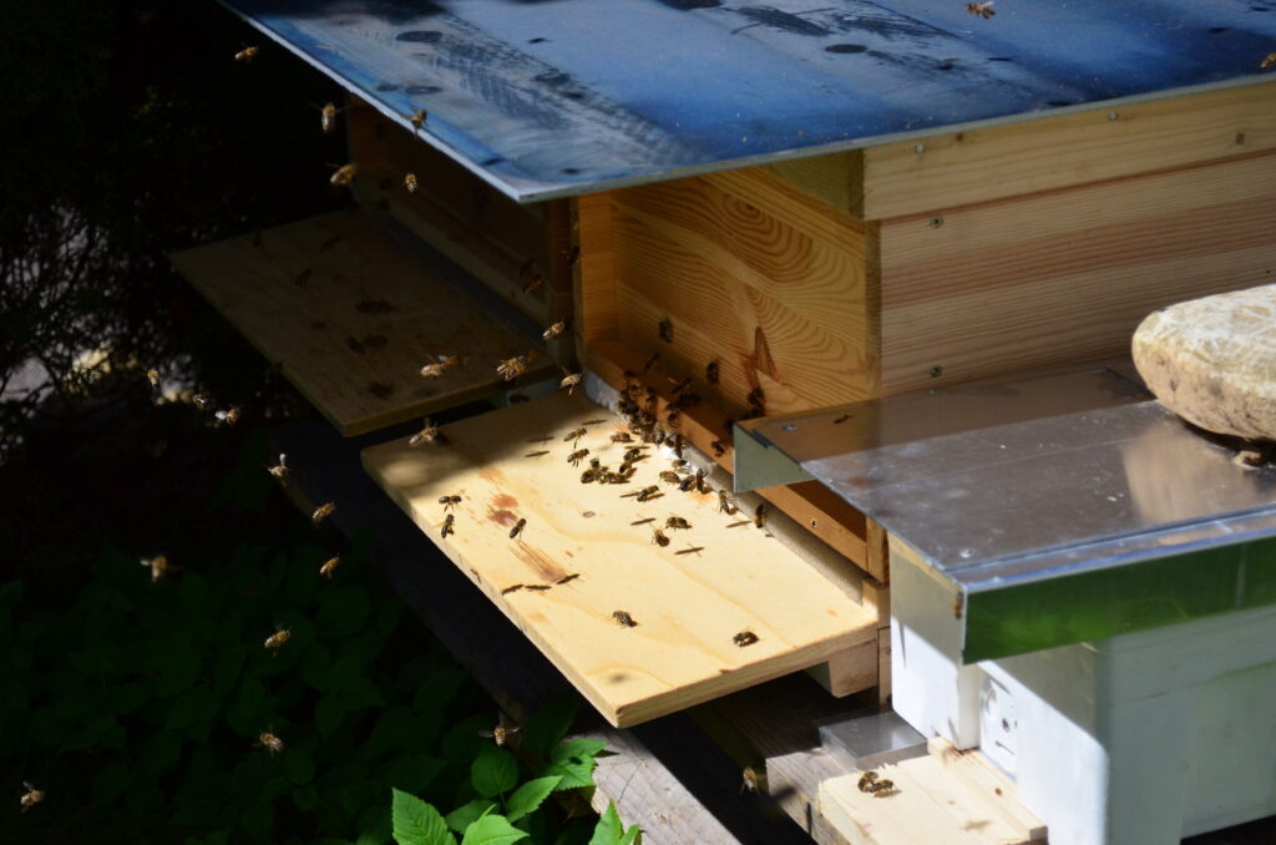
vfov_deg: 16.5
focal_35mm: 82
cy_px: 422
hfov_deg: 24.7
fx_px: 2918
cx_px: 638
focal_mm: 55
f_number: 6.3
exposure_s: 1/4000
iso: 640
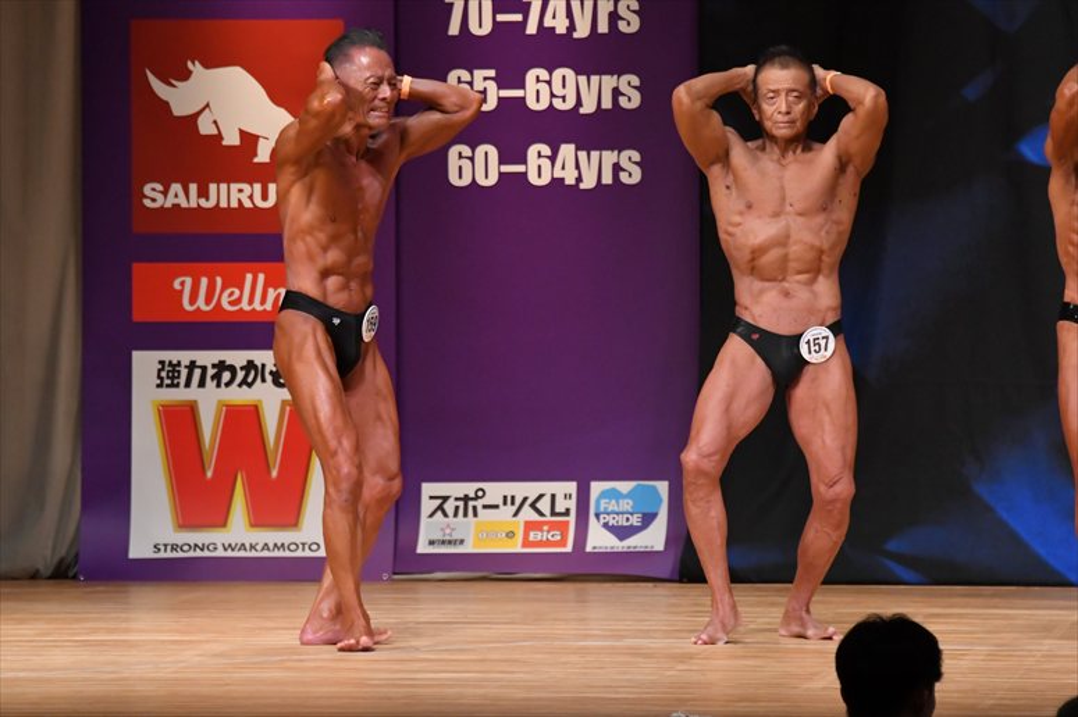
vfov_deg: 4.8
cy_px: 358
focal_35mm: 285
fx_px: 8530
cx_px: 539
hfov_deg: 7.2
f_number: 5.6
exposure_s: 1/400
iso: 4500
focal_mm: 190
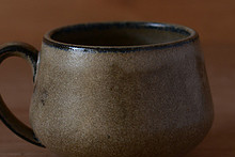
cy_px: 113
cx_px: 121
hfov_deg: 15.5
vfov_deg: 10.4
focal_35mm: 132
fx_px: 862
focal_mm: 50
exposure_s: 1/100
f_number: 3.5
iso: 500
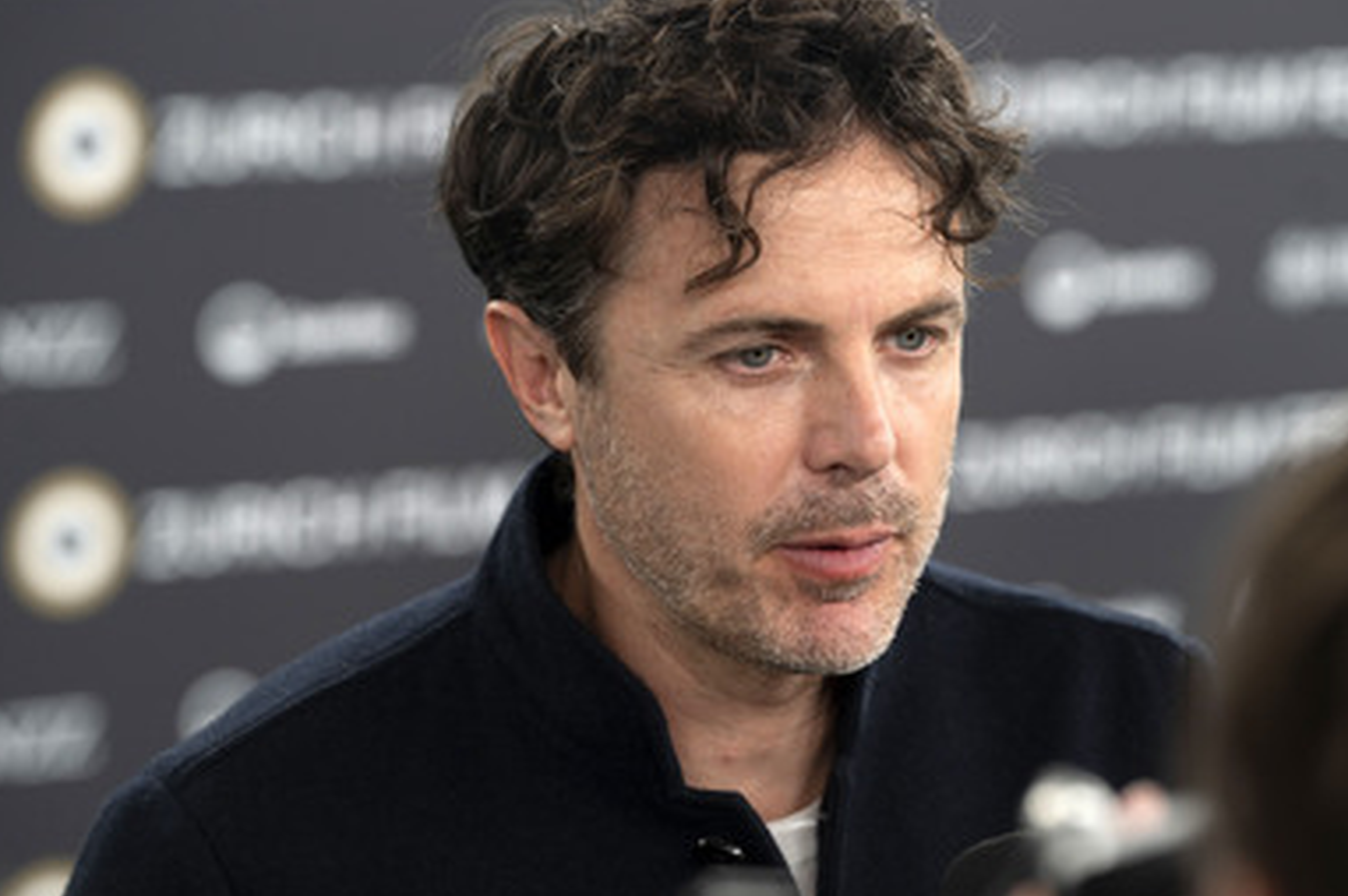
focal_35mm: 170
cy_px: 487
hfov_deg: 12.1
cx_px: 743
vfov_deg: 8.1
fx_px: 6360
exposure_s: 1/200
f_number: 4.5
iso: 400
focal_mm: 144
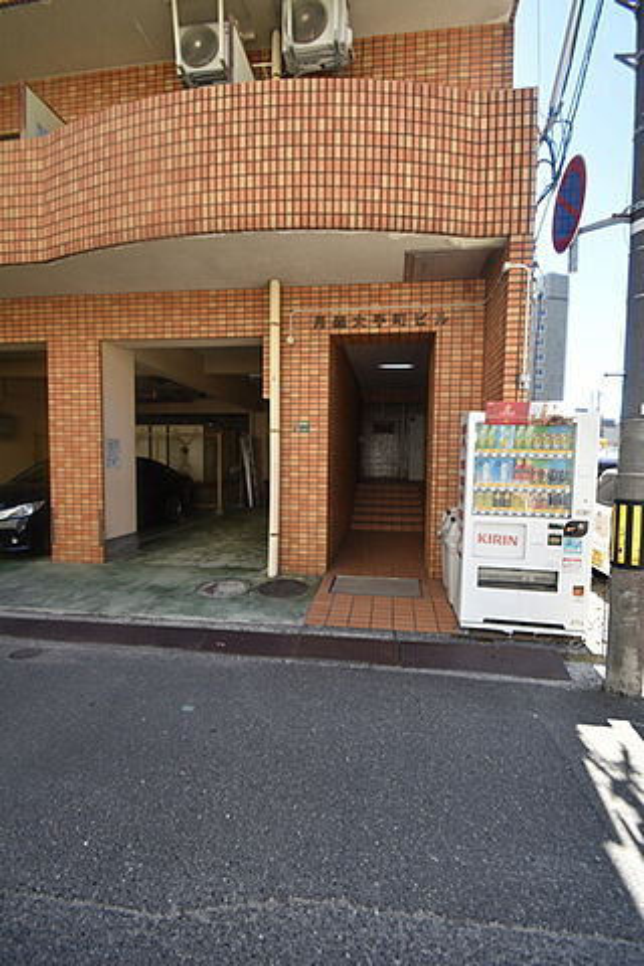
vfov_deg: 100.4
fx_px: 402
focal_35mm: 15
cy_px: 483
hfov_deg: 77.3
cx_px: 322
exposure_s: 1/200
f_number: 5
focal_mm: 10
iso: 110
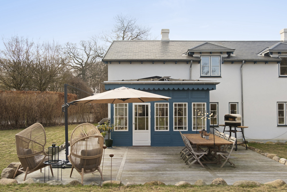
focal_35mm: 30
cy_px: 96
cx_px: 144
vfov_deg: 43.6
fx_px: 239
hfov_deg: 61.9
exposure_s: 1/210
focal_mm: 20.1
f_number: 8
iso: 320
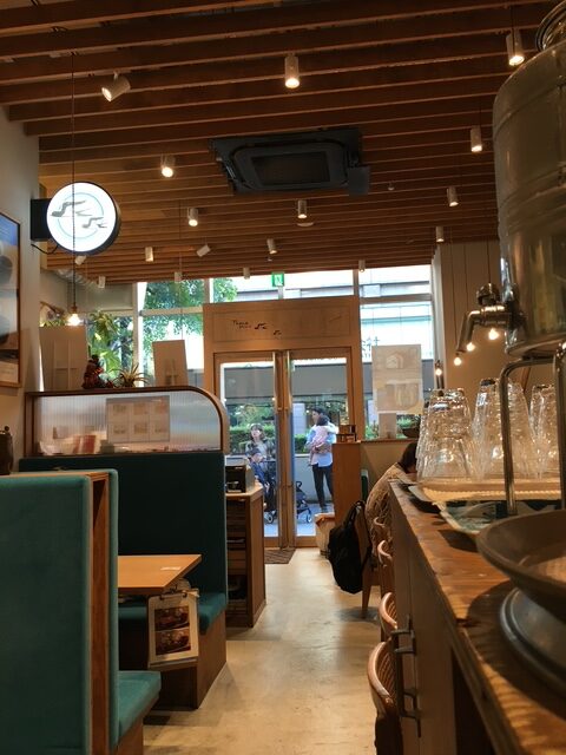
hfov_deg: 48.2
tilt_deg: +4.2
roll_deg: +1.5
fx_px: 632
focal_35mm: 29
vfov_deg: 61.7
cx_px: 283
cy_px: 378
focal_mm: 4.15
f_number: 2.2
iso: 40
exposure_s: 1/30
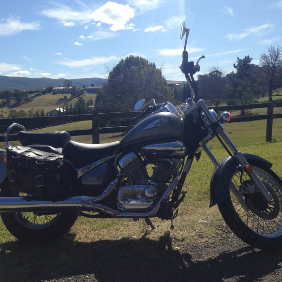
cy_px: 138
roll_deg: +1.9
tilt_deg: -8.9
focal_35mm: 40
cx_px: 131
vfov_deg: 41.9
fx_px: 369
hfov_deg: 41.8
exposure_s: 1/2169
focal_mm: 4.12
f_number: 2.4
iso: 50
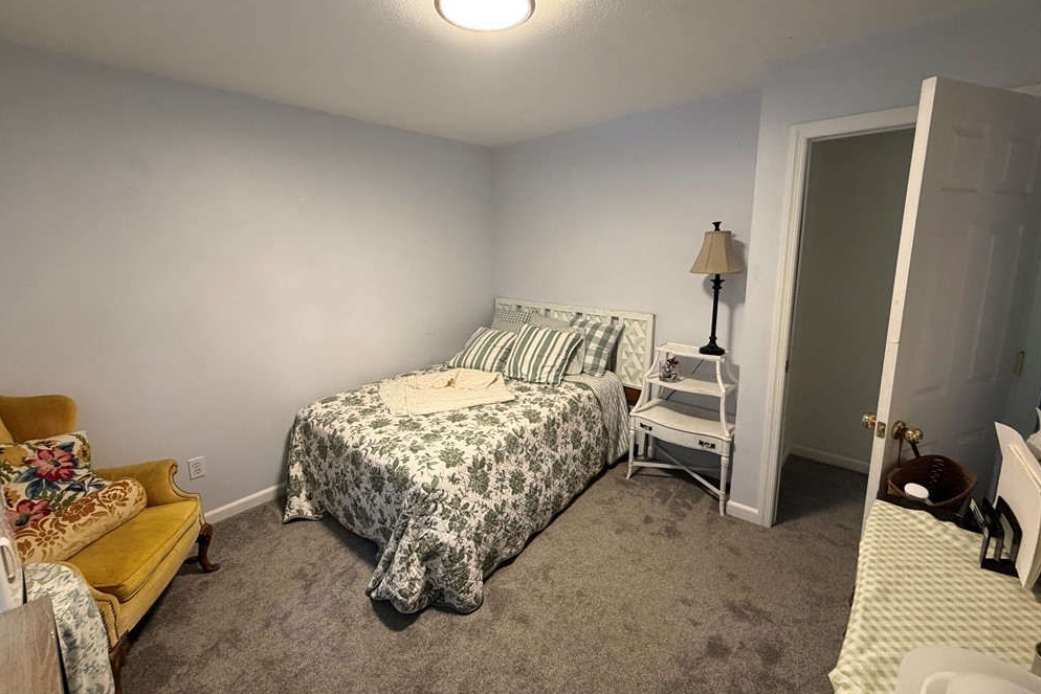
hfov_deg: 100.4
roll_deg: +1.1
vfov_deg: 77.2
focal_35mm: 15
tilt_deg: -9.6
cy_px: 321
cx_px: 508
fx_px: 434
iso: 320
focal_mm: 2.22
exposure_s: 1/60
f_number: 2.2
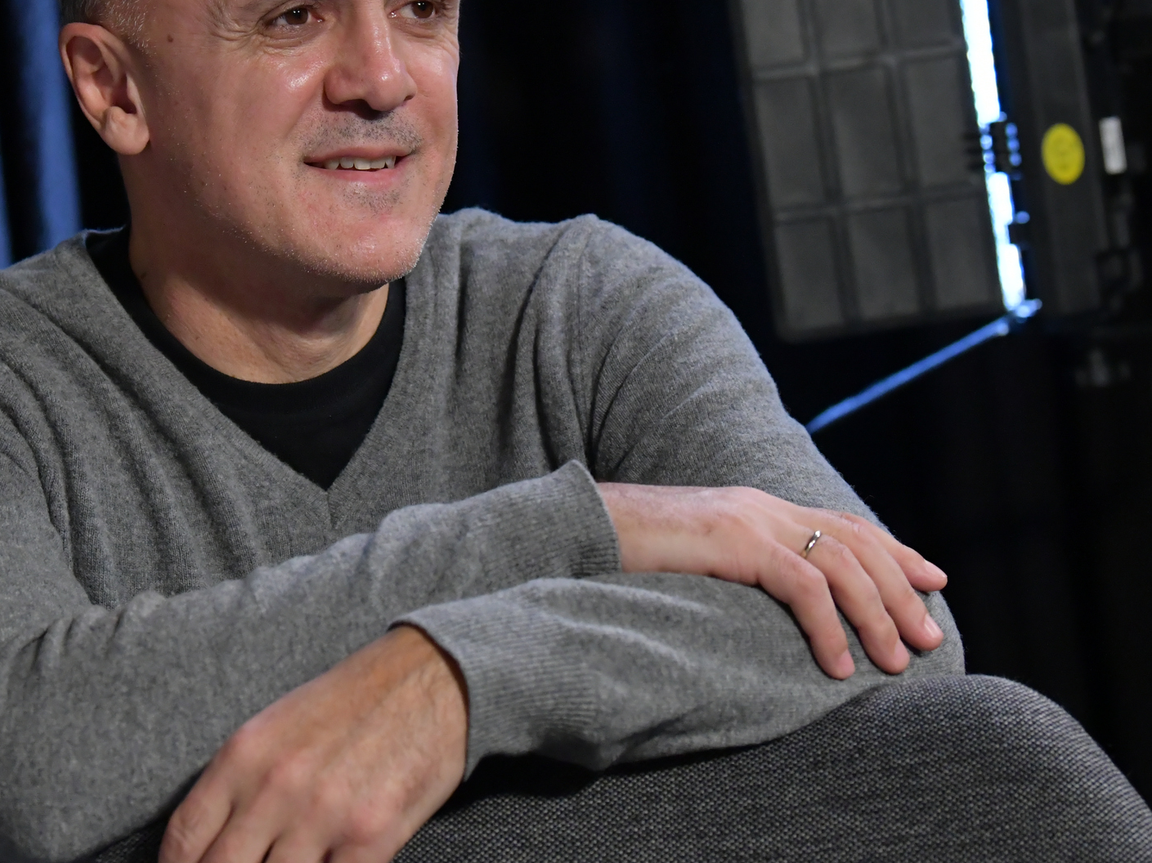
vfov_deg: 9.4
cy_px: 331
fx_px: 5224
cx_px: 488
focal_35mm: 157
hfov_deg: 12.6
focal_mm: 92
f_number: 4
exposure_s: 1/400
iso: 2500
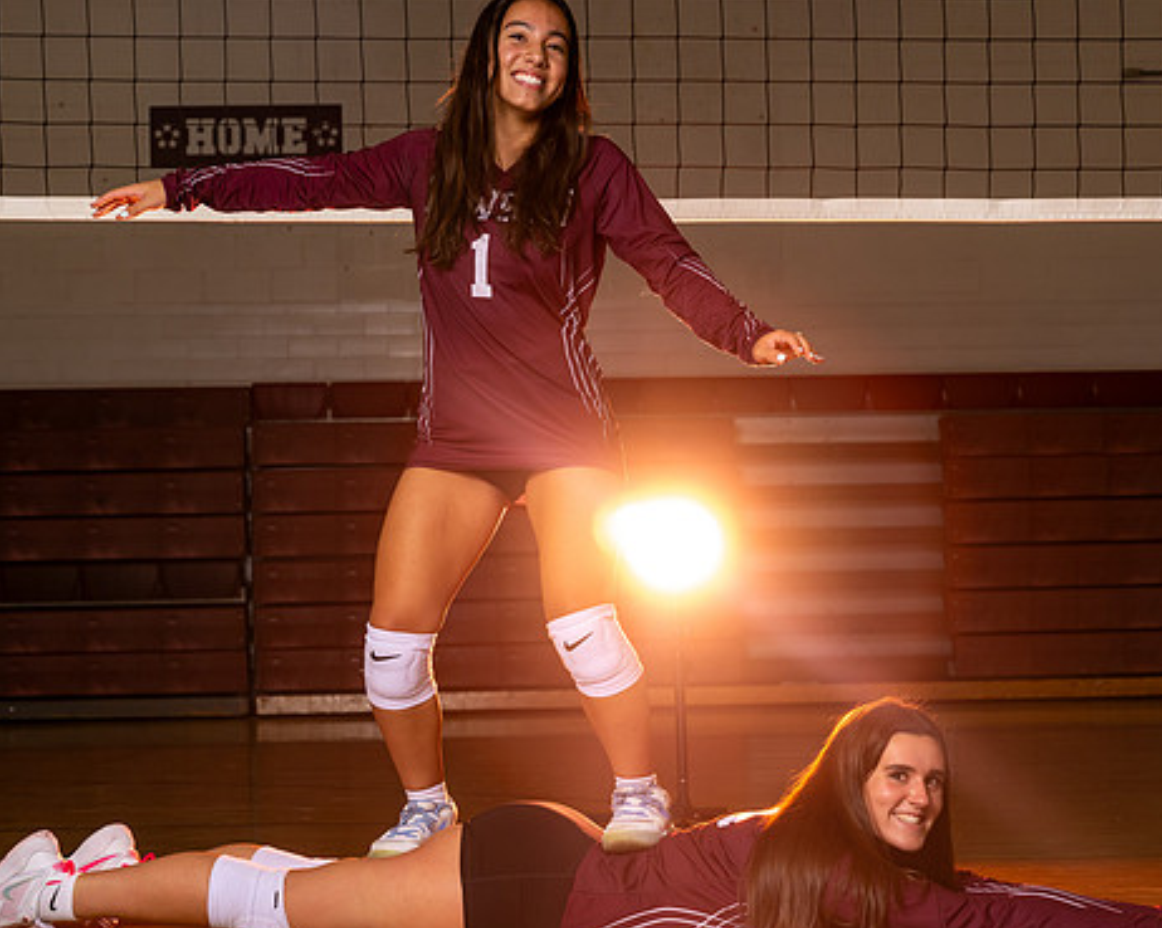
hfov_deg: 20.0
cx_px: 653
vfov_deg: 16.0
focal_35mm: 96
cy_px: 535
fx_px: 3299
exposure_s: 1/200
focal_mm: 70
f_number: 8
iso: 400
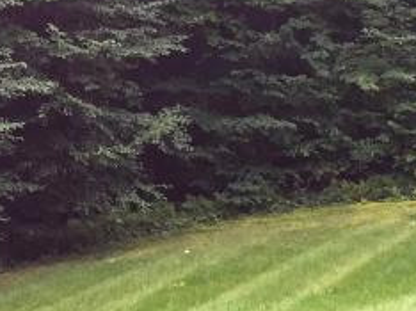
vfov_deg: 11.5
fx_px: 1525
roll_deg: -1.2
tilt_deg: -2.1
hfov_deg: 14.9
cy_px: 2
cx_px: -103
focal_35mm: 127
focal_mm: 4.15
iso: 50
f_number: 2.2
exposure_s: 1/120
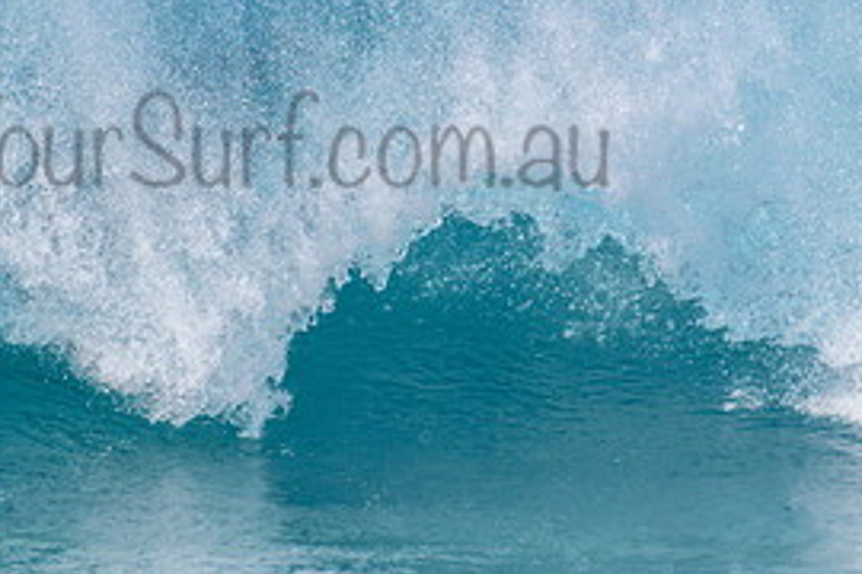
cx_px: 271
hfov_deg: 1.3
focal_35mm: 1614
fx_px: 38643
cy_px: 113
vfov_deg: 0.9
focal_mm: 500
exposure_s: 1/2000
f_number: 5.6
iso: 320
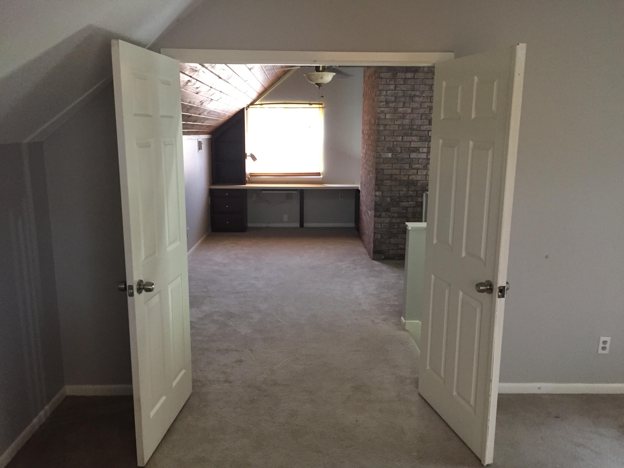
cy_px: 234
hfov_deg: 61.7
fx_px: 523
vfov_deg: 48.2
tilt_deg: -10.7
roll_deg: -0.9
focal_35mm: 29
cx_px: 312
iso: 250
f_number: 2.2
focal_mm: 4.15
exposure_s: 1/30
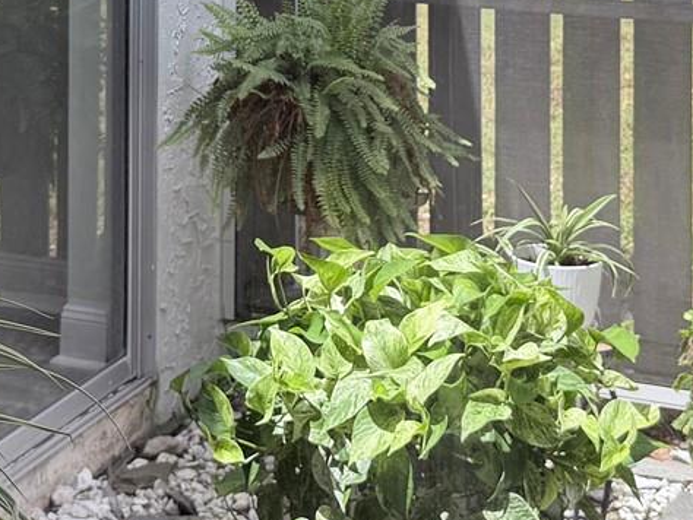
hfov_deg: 24.0
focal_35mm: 81
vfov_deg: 17.8
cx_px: 213
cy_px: -7
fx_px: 1622
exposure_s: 1/909
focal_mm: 6.76
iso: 80
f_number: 1.78
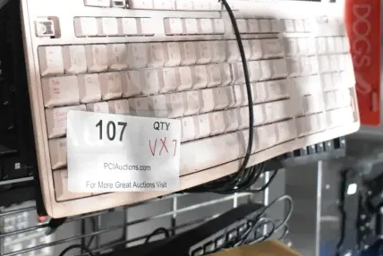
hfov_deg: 34.5
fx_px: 614
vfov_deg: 23.4
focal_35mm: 58
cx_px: 149
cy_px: 83
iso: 6400
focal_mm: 27
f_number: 6.3
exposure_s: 1/160
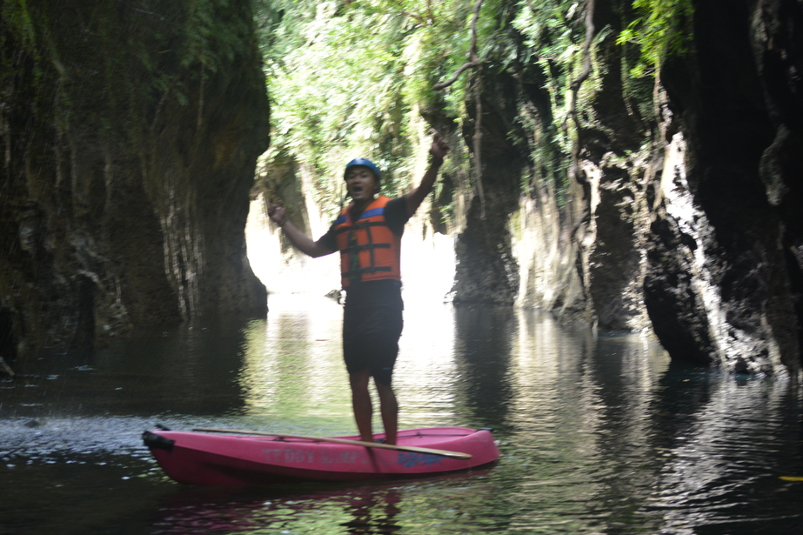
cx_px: 371
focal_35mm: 92
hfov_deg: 22.2
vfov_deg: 14.9
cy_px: 258
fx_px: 2042
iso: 400
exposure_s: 1/125
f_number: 5.6
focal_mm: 55
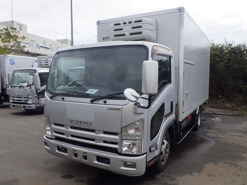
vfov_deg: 49.7
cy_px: 92
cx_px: 124
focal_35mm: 28
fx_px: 200
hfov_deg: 63.4
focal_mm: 5
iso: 250
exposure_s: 1/1250
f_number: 4.2
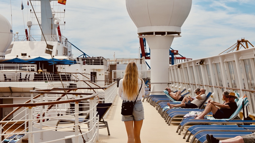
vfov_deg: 15.3
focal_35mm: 79
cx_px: 127
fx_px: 534
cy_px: 67
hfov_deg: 26.9
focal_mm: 50
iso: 100
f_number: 9
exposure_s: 1/500
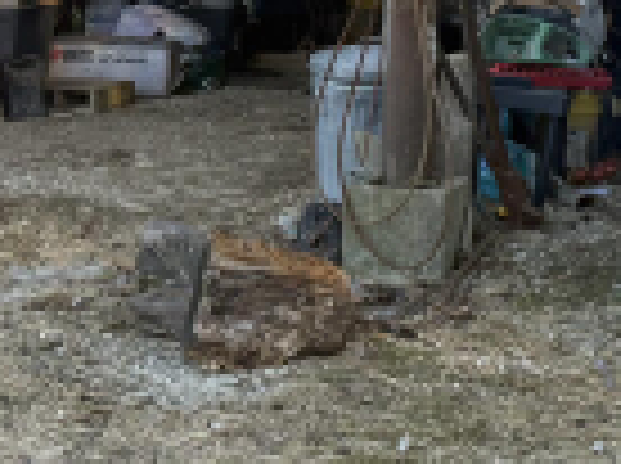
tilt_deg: -0.4
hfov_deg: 17.0
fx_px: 2077
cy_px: -126
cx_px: 358
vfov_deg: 12.4
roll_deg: -3.0
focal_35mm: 116
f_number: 1.78
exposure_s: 1/547
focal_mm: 6.76
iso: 100
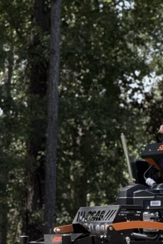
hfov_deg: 5.1
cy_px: 238
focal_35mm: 270
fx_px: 1836
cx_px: 114
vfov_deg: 7.6
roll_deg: -0.5
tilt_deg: -1.7
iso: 50
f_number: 2.8
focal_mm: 16.89
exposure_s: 1/607
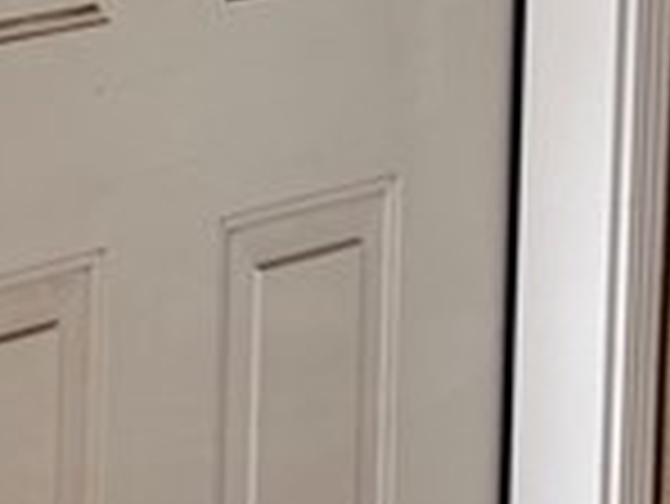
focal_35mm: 179
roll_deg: -1.9
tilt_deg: -6.5
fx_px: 3467
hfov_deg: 11.0
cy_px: -256
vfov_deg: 8.1
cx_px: 54
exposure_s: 1/121
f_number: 1.5
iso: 40
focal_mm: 5.7
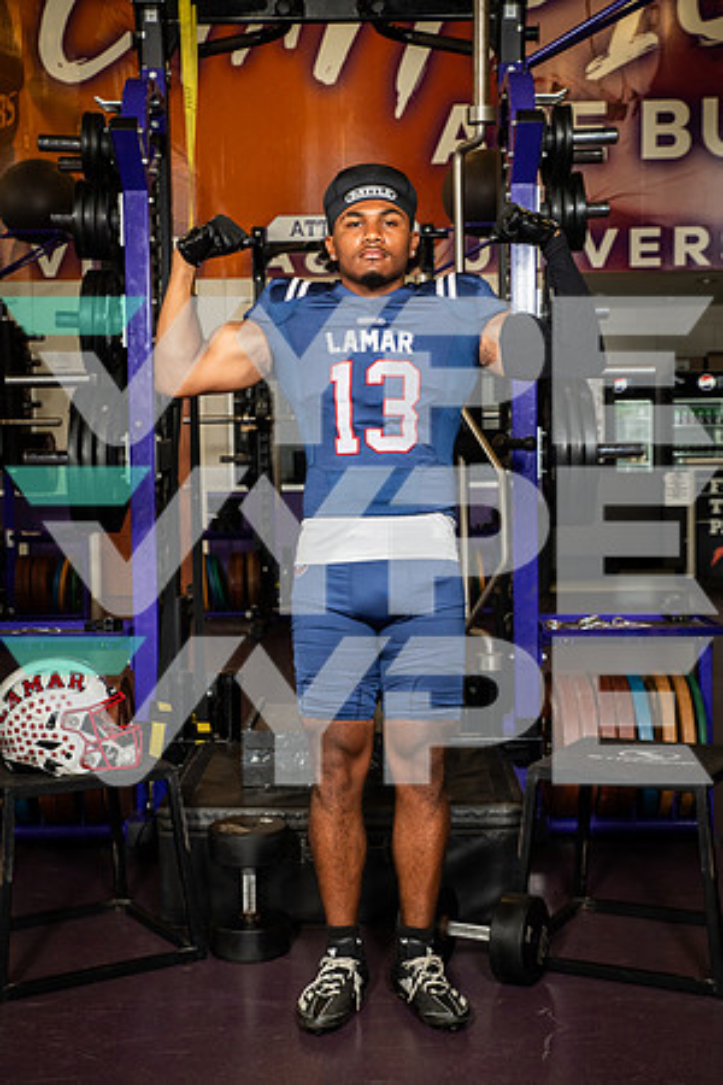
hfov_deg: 27.0
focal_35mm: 50
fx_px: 1506
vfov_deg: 39.6
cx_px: 362
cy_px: 542
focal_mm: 50
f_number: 7.1
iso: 800
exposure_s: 1/250
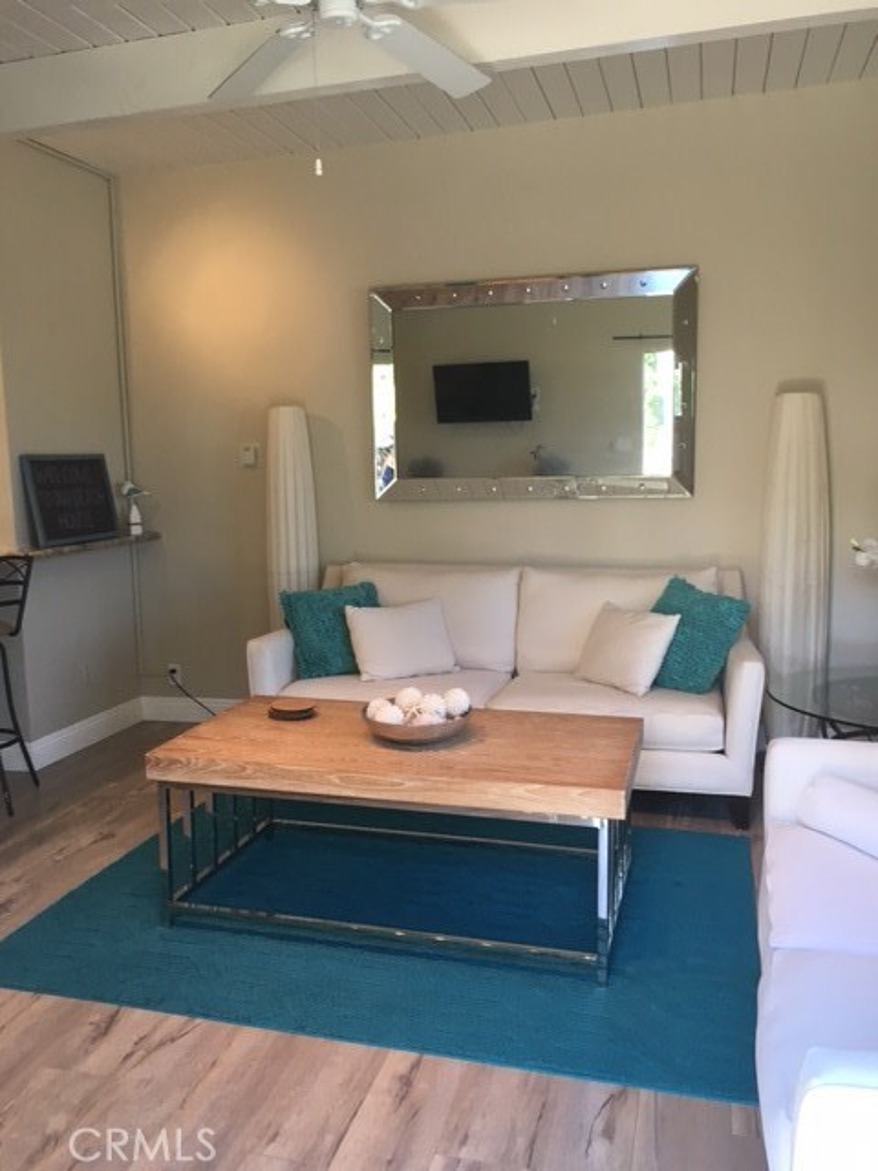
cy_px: 586
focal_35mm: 29
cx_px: 439
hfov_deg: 48.2
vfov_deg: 61.7
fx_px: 981
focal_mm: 4.15
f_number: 2.2
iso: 25
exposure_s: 1/30
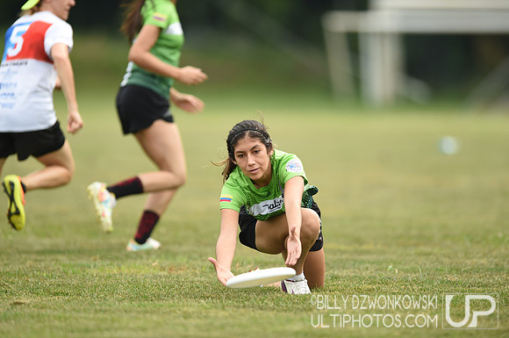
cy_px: 169
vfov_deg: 3.4
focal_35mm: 400
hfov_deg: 5.2
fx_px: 5648
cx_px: 254
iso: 320
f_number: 2.8
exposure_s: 1/1600
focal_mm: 400
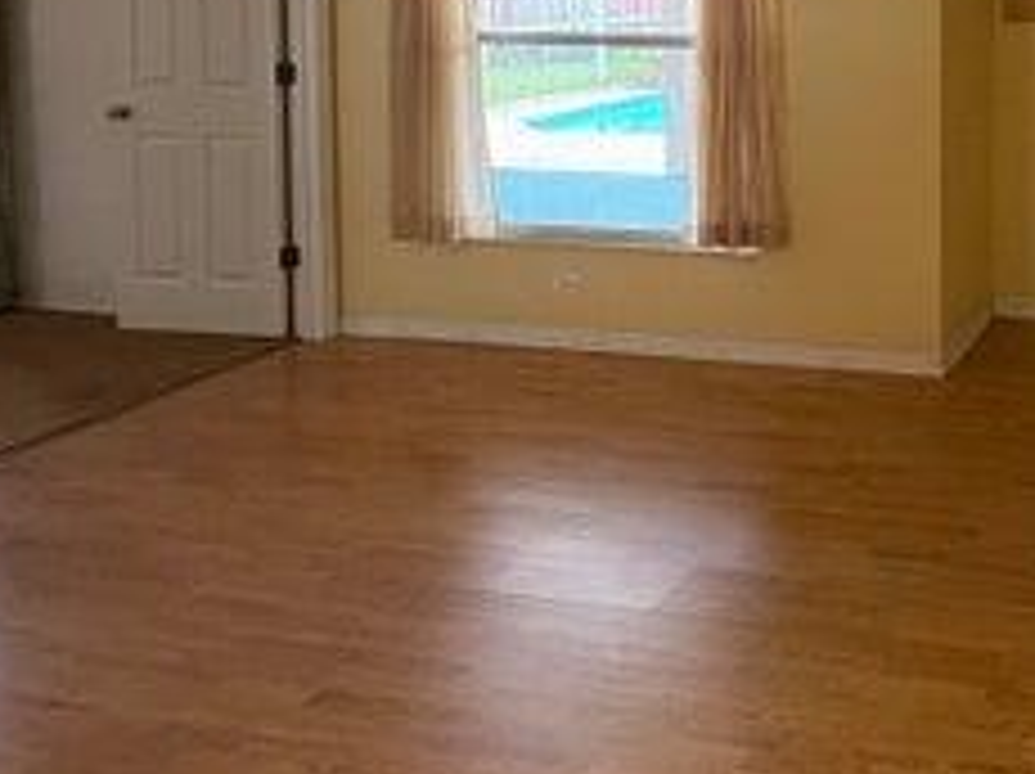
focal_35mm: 39
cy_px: 4
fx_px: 1165
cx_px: 1094
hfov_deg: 40.3
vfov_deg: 33.7
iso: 250
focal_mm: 2.22
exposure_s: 1/60
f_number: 2.2
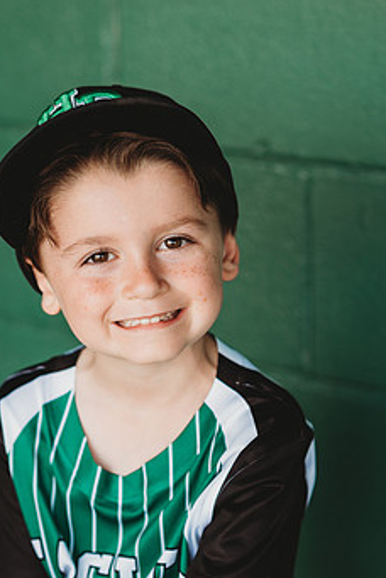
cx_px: 149
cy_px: 292
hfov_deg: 12.2
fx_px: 1801
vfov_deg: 18.3
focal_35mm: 112
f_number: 2.8
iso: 320
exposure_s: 1/250
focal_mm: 85
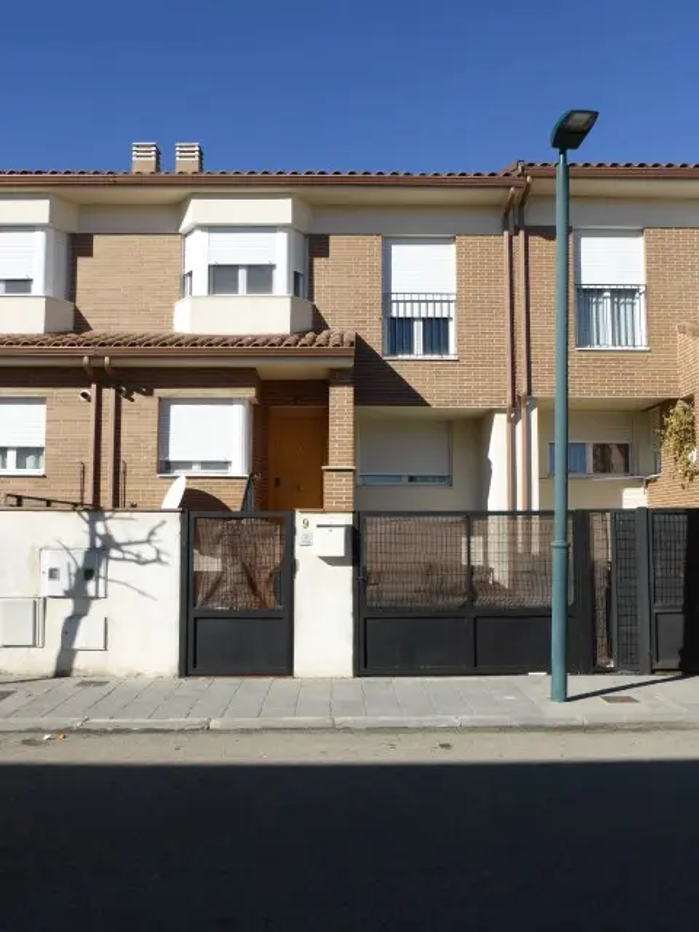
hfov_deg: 45.4
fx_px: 835
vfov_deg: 58.4
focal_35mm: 31
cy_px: 466
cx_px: 350
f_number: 3.6
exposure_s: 1/1000
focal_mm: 5.4
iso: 100
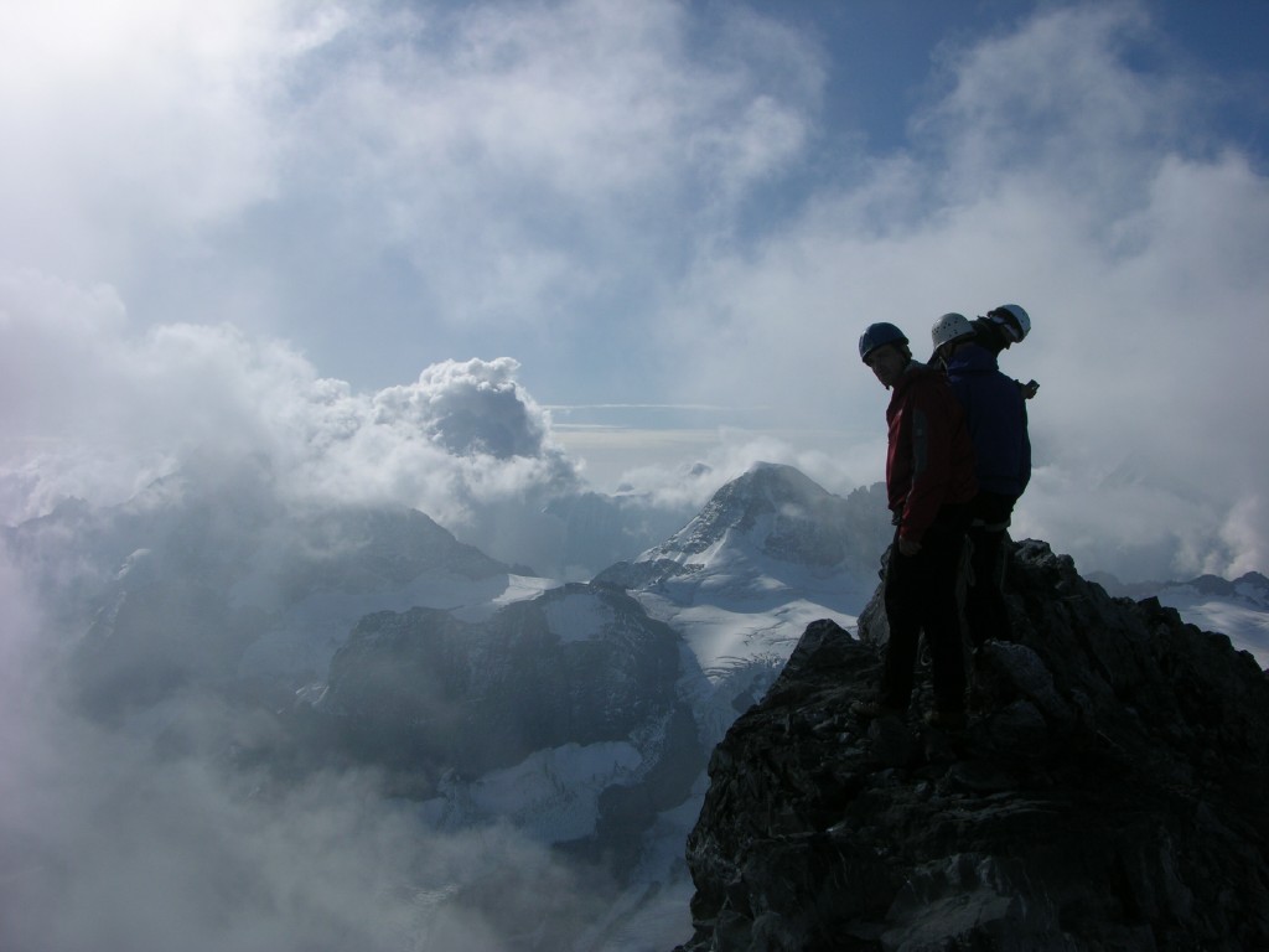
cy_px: 476
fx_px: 1283
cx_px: 634
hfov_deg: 52.6
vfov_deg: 40.7
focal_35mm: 35
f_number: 8
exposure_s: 1/557
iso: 50
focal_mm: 8.9
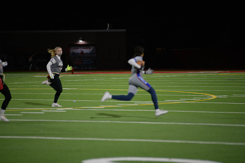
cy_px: 82
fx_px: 1361
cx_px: 122
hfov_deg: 10.3
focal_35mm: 200
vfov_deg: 6.9
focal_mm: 200
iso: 640
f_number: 2.8
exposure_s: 1/200
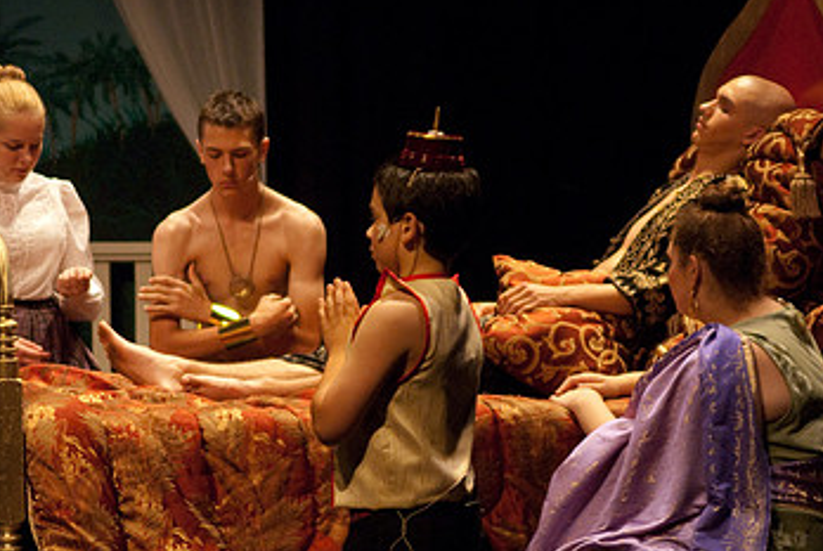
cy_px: 258
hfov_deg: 10.3
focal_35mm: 200
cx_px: 402
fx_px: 4578
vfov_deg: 6.9
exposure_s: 1/160
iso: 1000
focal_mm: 80
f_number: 2.8
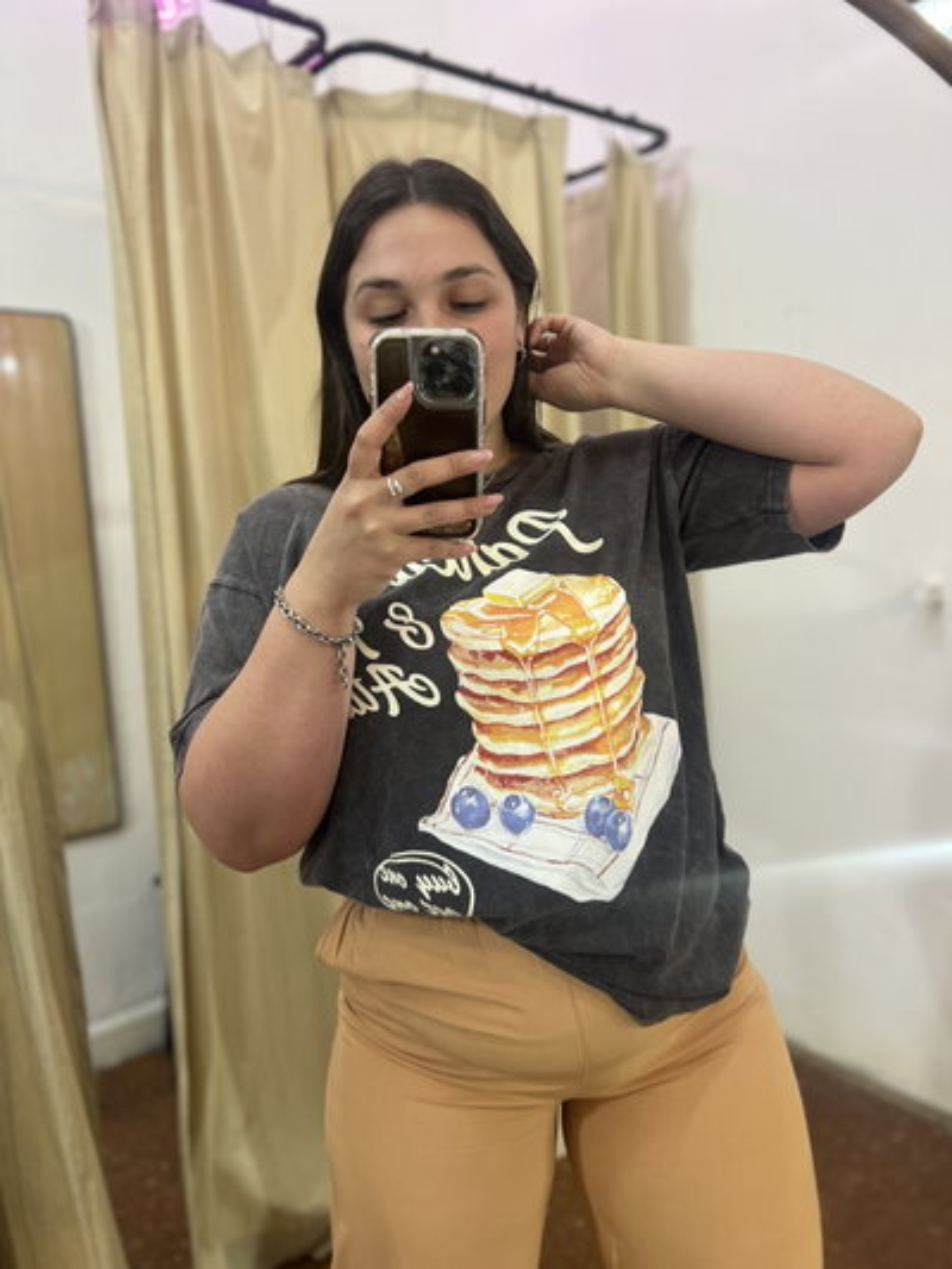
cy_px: 634
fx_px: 953
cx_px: 476
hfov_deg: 53.1
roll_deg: +3.8
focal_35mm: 26
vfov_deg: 67.3
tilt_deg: -22.4
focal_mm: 5.7
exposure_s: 1/50
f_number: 1.5
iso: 100
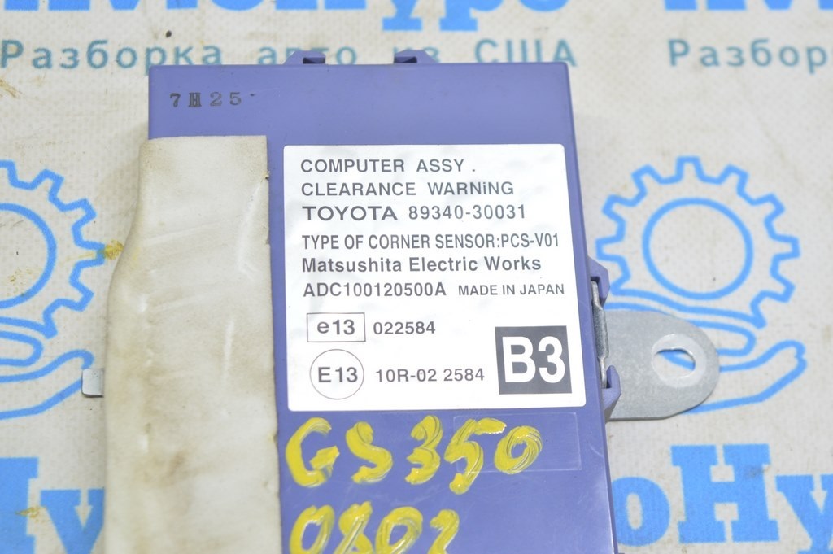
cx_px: 416
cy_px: 277
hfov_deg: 24.6
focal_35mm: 82
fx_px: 1907
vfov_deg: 16.5
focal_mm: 55
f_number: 5.6
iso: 400
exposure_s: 1/15
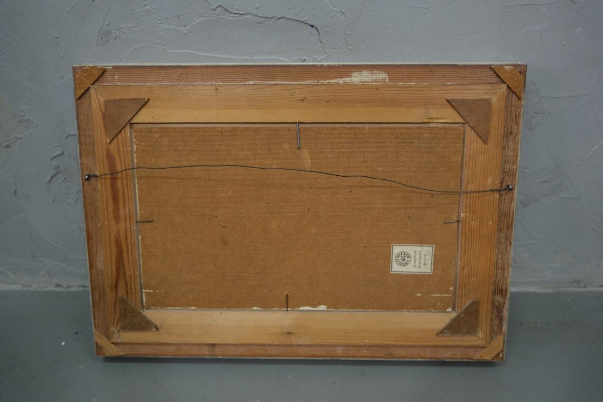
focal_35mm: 29
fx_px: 486
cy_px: 201
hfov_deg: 63.7
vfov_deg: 45.0
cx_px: 302
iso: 640
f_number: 4
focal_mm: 19.2
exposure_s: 1/27
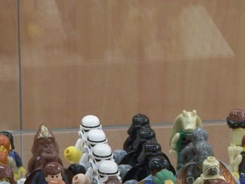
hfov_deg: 8.9
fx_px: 1558
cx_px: 1
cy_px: 221
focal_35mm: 220
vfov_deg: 6.7
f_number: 3.2
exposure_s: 1/2
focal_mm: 11.5
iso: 80
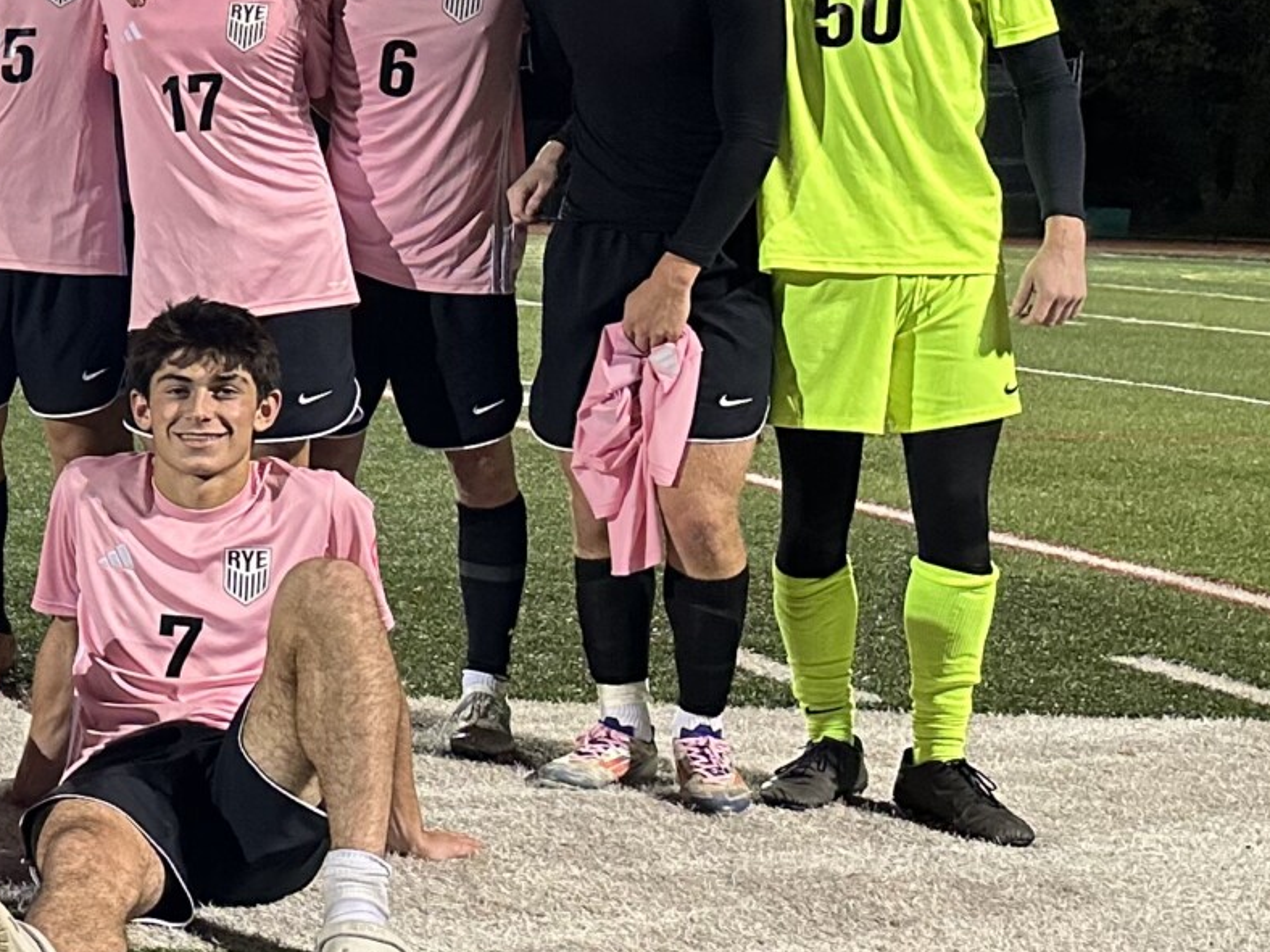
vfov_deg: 18.9
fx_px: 2862
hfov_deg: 20.7
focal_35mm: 78
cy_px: 420
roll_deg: -1.9
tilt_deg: -6.8
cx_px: -717
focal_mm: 6.86
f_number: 1.78
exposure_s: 1/60
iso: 250
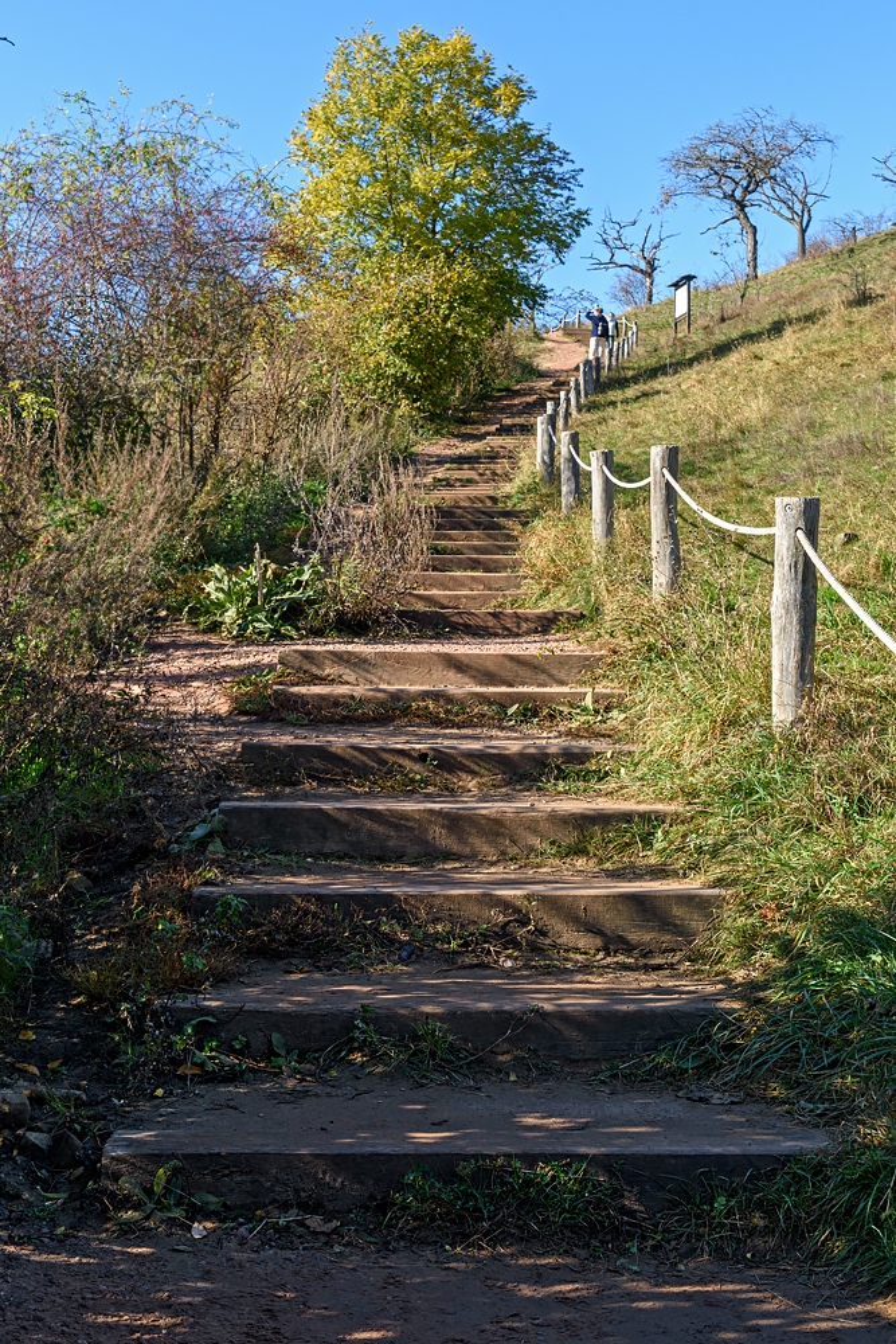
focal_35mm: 40
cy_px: 672
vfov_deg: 47.9
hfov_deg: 33.0
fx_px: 1511
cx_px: 448
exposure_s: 1/250
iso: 200
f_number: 8
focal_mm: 27
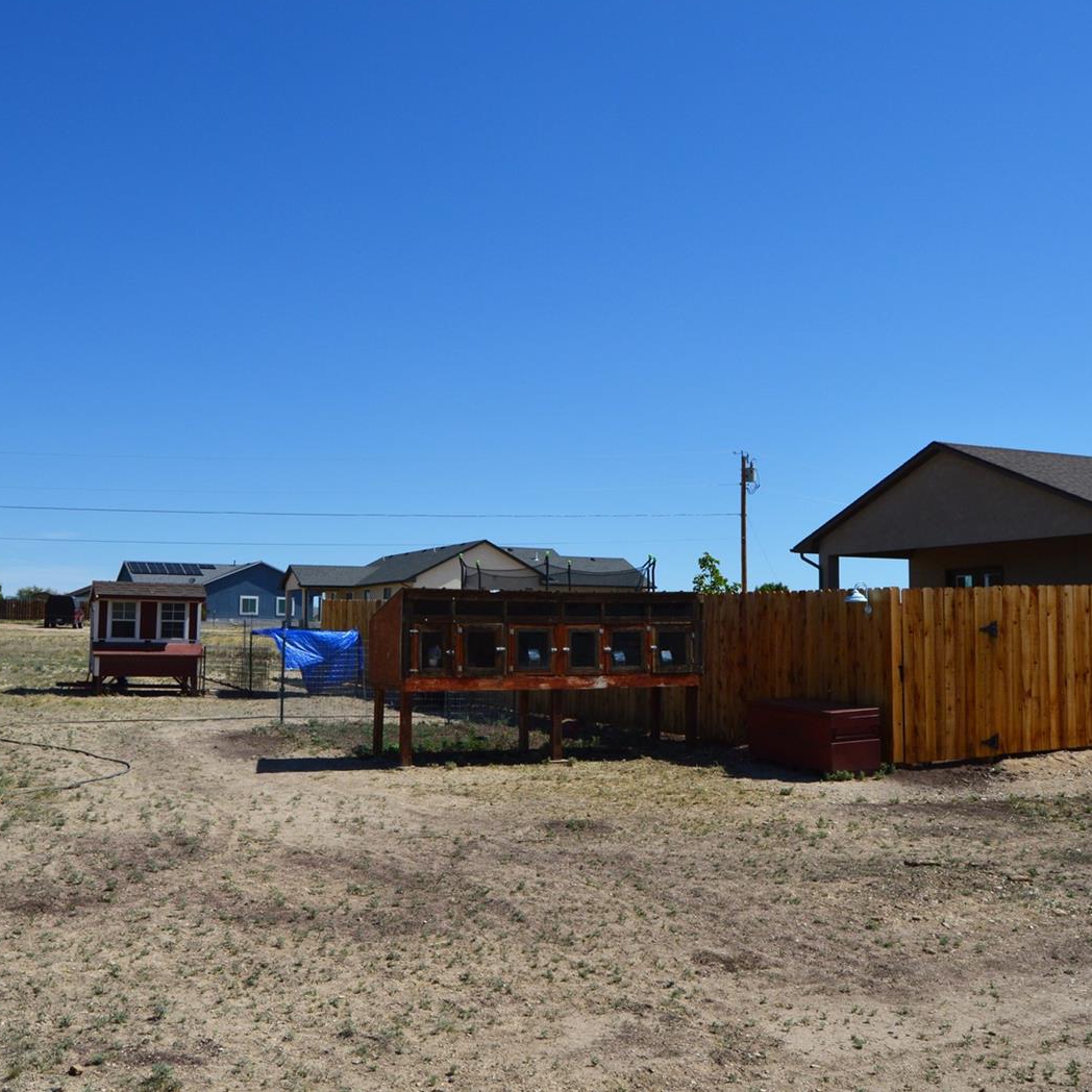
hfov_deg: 47.2
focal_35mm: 35
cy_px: 540
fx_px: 1249
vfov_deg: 47.2
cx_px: 502
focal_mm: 18
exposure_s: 1/500
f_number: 11
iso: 220
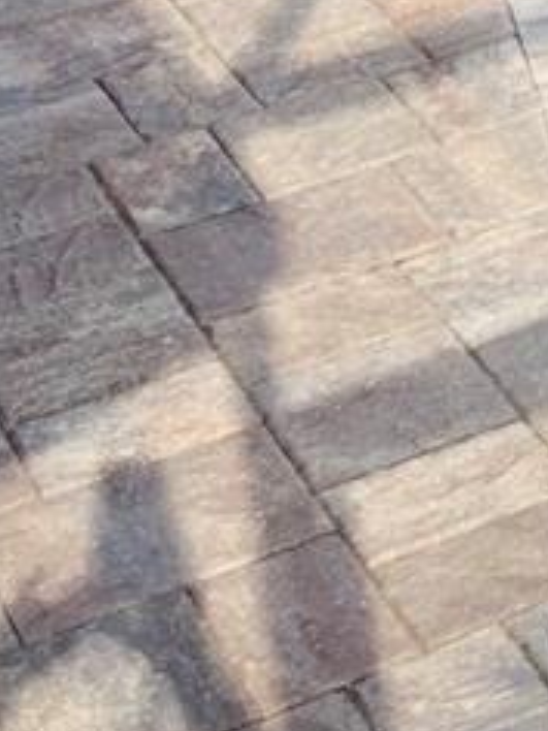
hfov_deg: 10.2
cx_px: 1164
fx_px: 2786
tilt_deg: -11.9
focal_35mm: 132
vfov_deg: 13.0
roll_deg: +1.3
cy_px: -709
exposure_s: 1/928
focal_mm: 5.1
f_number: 1.6
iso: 50
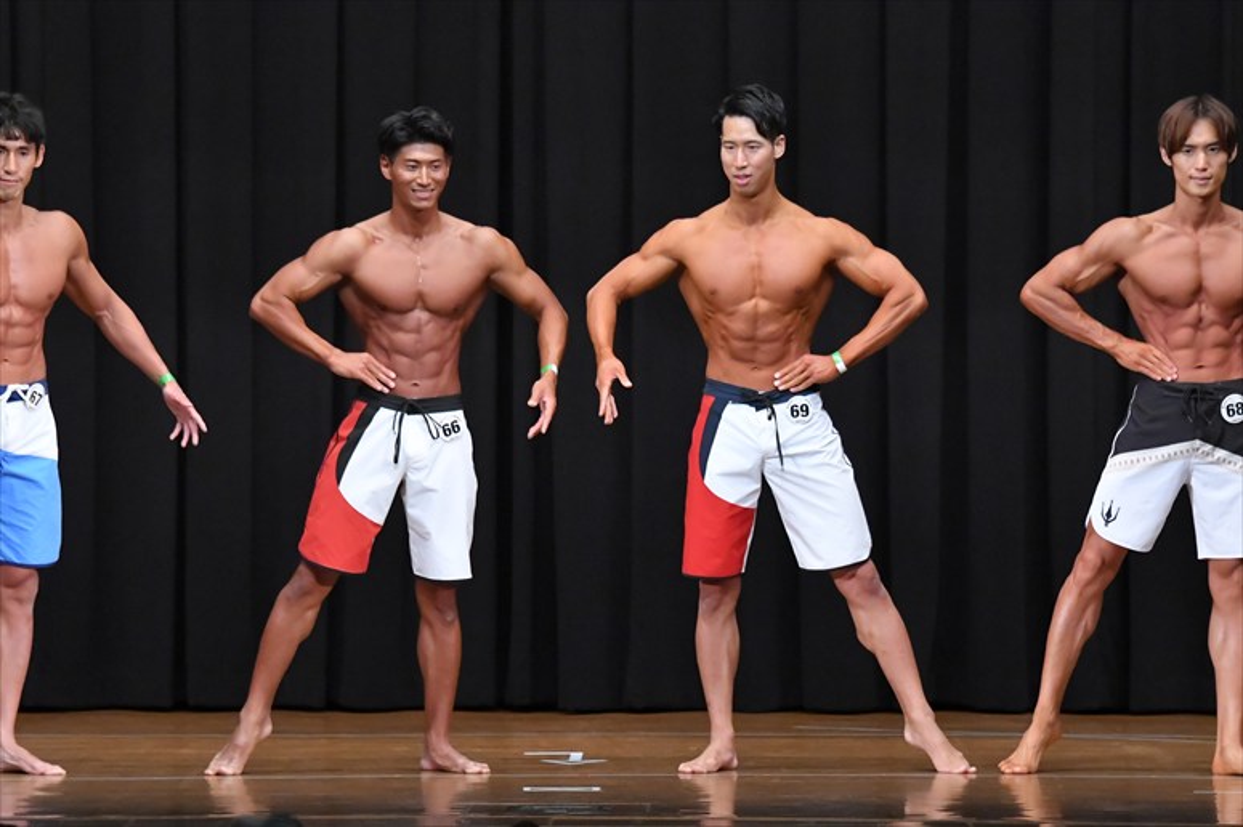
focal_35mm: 202
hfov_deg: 10.2
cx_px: 622
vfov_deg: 6.8
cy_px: 414
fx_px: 6971
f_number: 5.6
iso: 8000
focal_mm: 135
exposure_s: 1/400
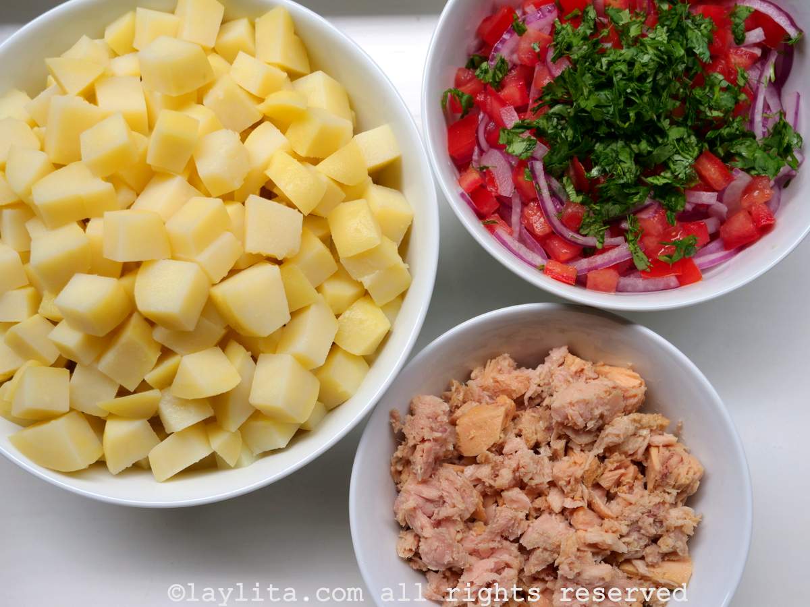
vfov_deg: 31.5
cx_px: 405
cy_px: 304
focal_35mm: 46
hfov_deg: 41.2
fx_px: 1076
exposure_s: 1/60
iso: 200
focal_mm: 23
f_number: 3.4
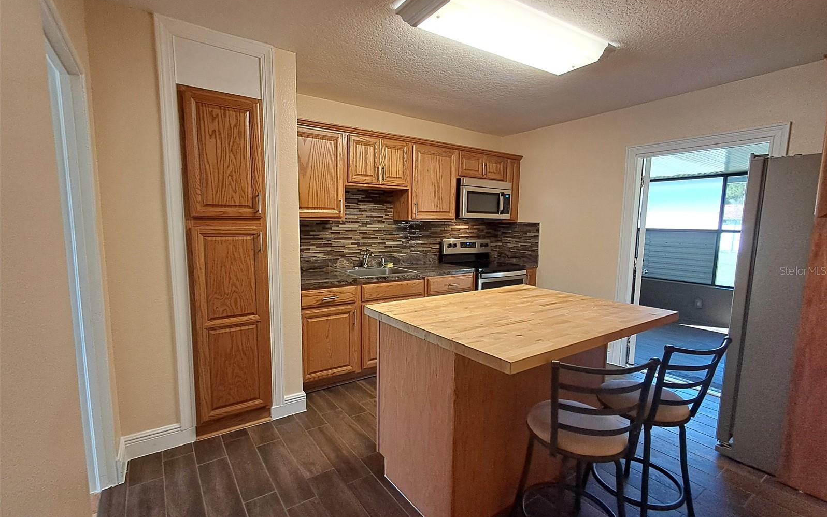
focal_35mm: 17
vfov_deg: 68.0
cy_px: 270
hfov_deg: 94.4
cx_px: 414
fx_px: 383
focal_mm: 1.64
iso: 80
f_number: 2.2
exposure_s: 1/40
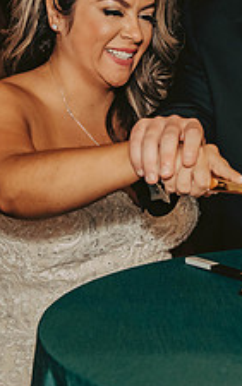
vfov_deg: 17.5
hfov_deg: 10.9
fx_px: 1243
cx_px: 285
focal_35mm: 118
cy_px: 81
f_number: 4.5
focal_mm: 45
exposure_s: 1/125
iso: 1250
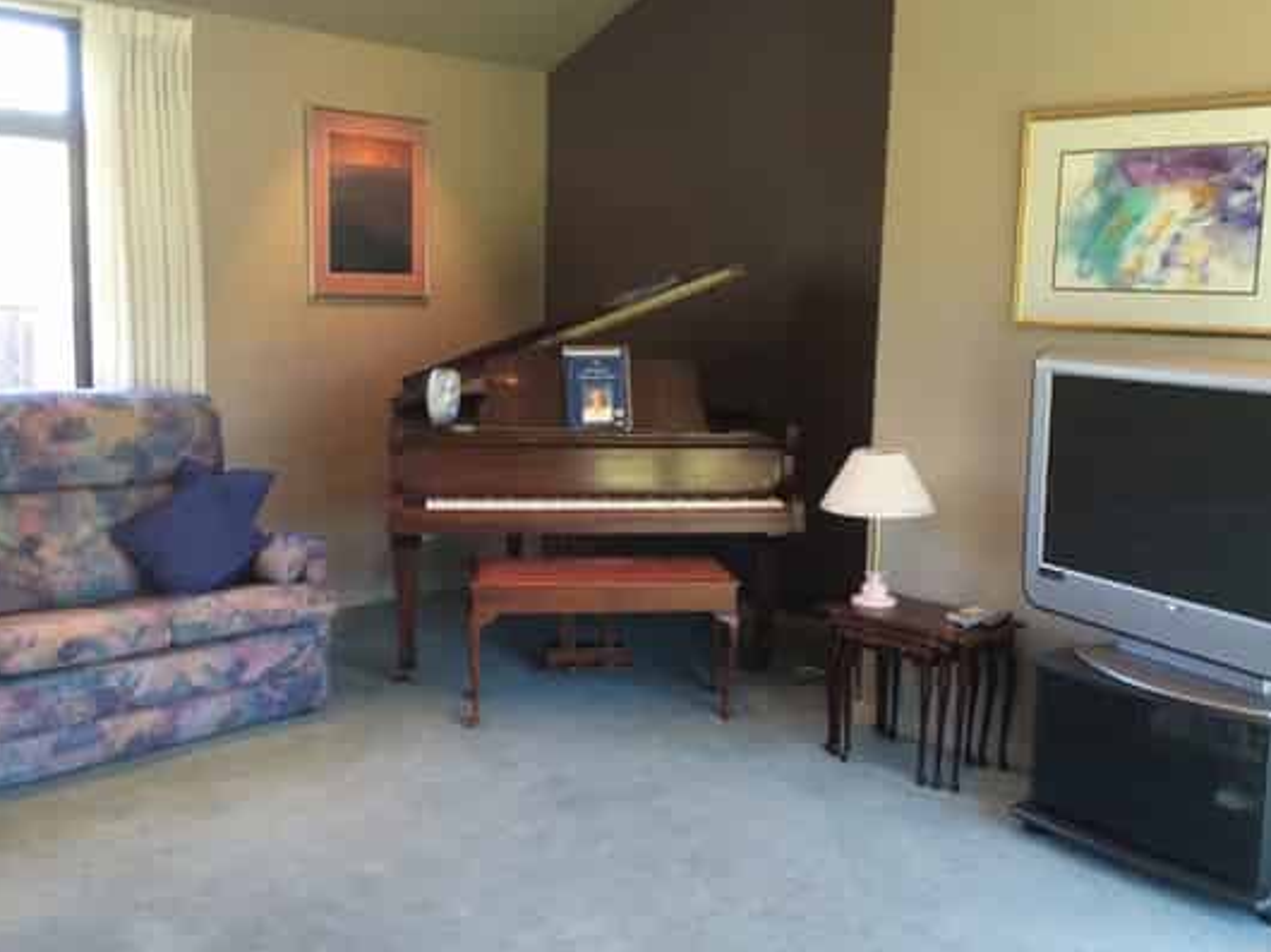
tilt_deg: -9.5
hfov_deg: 51.4
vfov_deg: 39.6
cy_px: 471
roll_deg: -1.2
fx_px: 1321
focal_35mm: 36
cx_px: 655
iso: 50
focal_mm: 4.15
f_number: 2.2
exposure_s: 1/33
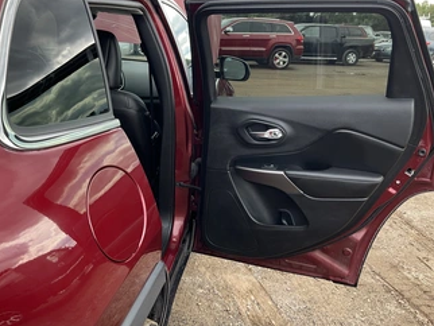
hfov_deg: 51.3
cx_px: 199
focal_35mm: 36
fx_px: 452
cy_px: 131
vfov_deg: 39.5
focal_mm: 3
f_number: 1.8
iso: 20
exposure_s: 1/149
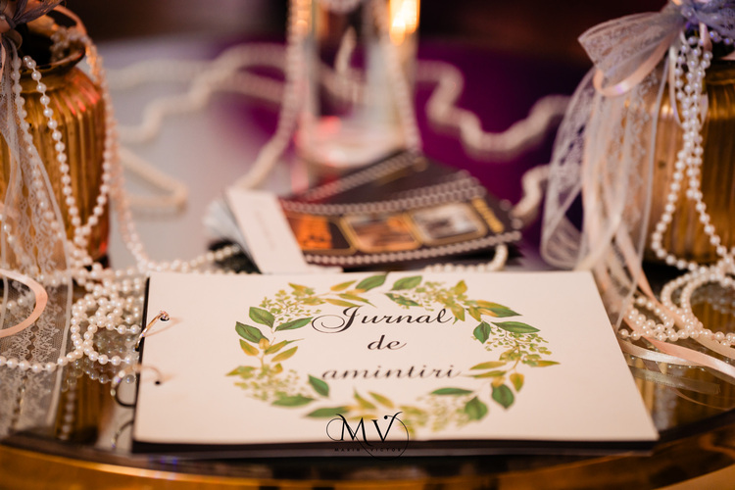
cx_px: 368
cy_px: 245
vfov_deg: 16.1
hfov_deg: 23.9
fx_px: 1735
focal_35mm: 85
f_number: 1.6
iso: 1000
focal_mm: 85
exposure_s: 1/400
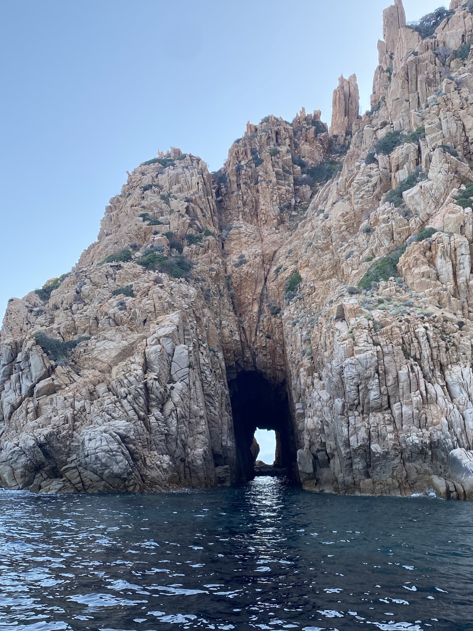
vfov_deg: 51.1
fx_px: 656
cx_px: 274
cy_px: 373
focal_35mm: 36
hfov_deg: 39.5
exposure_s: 1/479
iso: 32
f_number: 1.8
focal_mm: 4.25
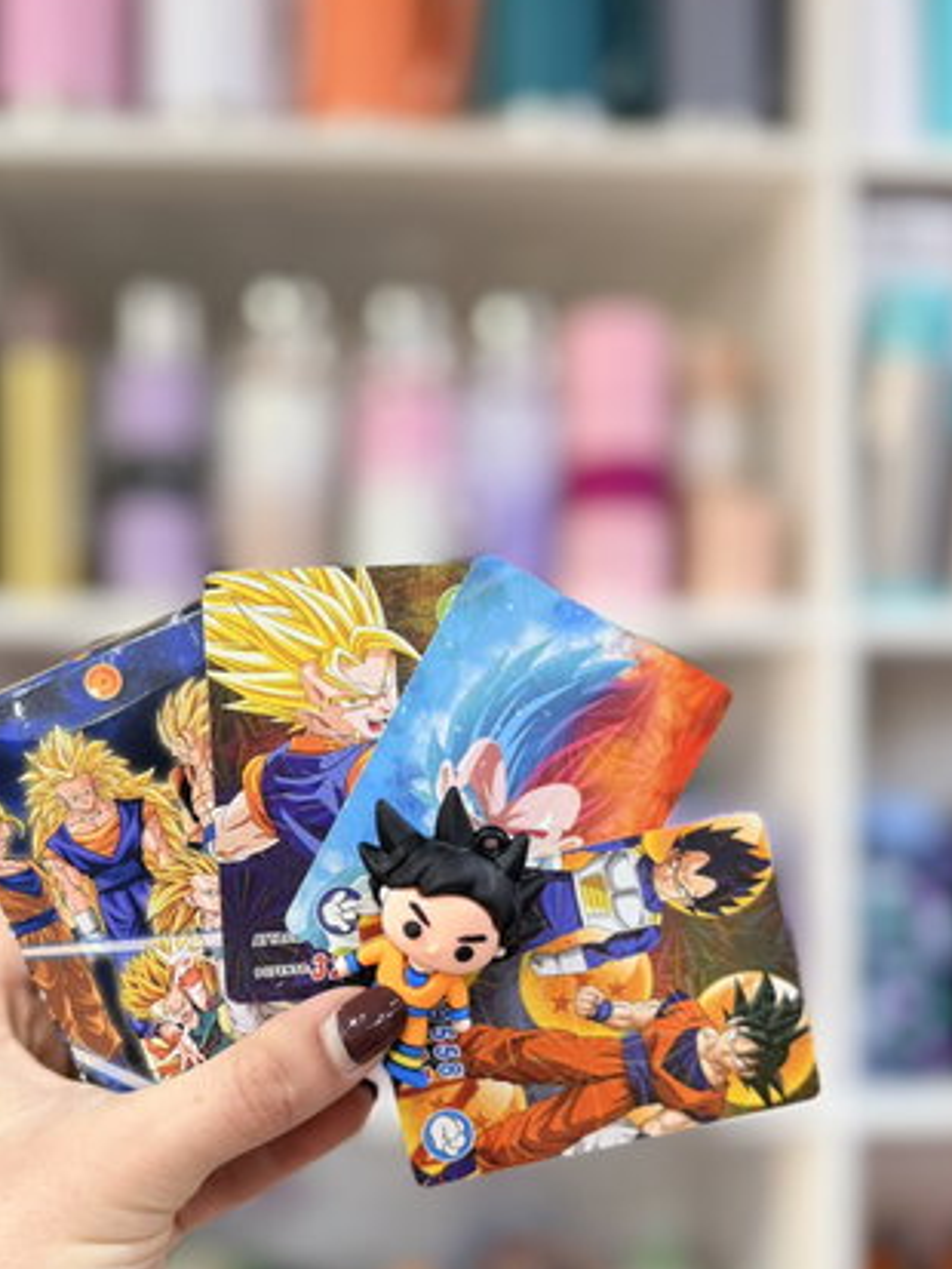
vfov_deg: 57.8
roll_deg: -0.4
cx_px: 365
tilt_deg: -0.9
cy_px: 776
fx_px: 1136
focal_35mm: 31
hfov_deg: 45.1
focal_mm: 6.76
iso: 250
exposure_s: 1/50
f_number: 1.78
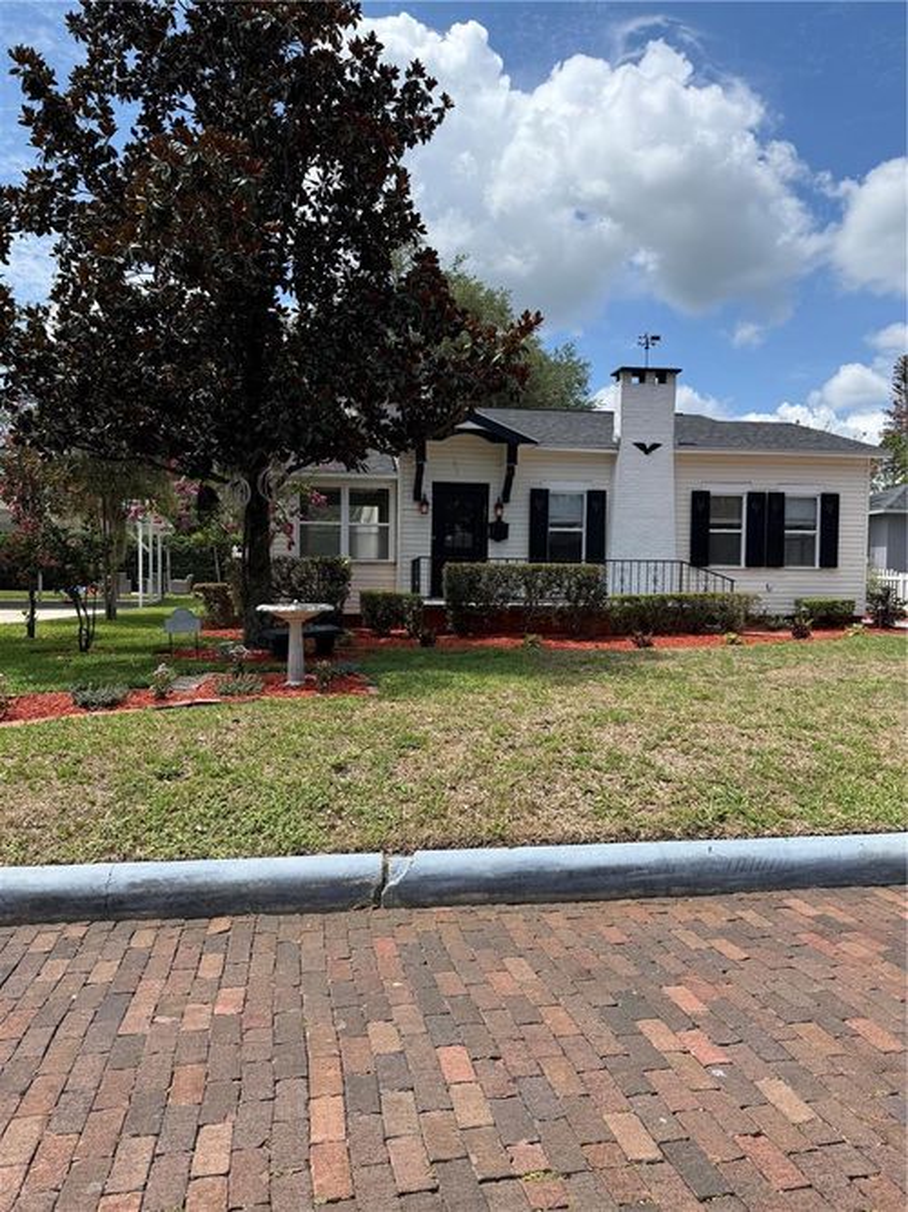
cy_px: 606
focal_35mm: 24
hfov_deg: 56.8
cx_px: 454
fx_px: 840
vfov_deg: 71.6
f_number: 1.78
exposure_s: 1/3953
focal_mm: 6.76
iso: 80
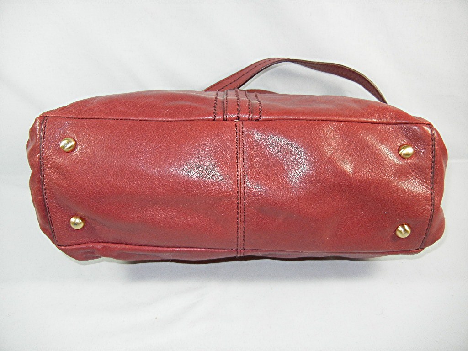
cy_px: 176
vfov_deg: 46.8
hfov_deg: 60.0
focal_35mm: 30
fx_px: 406
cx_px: 234
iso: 200
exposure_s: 1/30.2
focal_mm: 5.4
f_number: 3.5
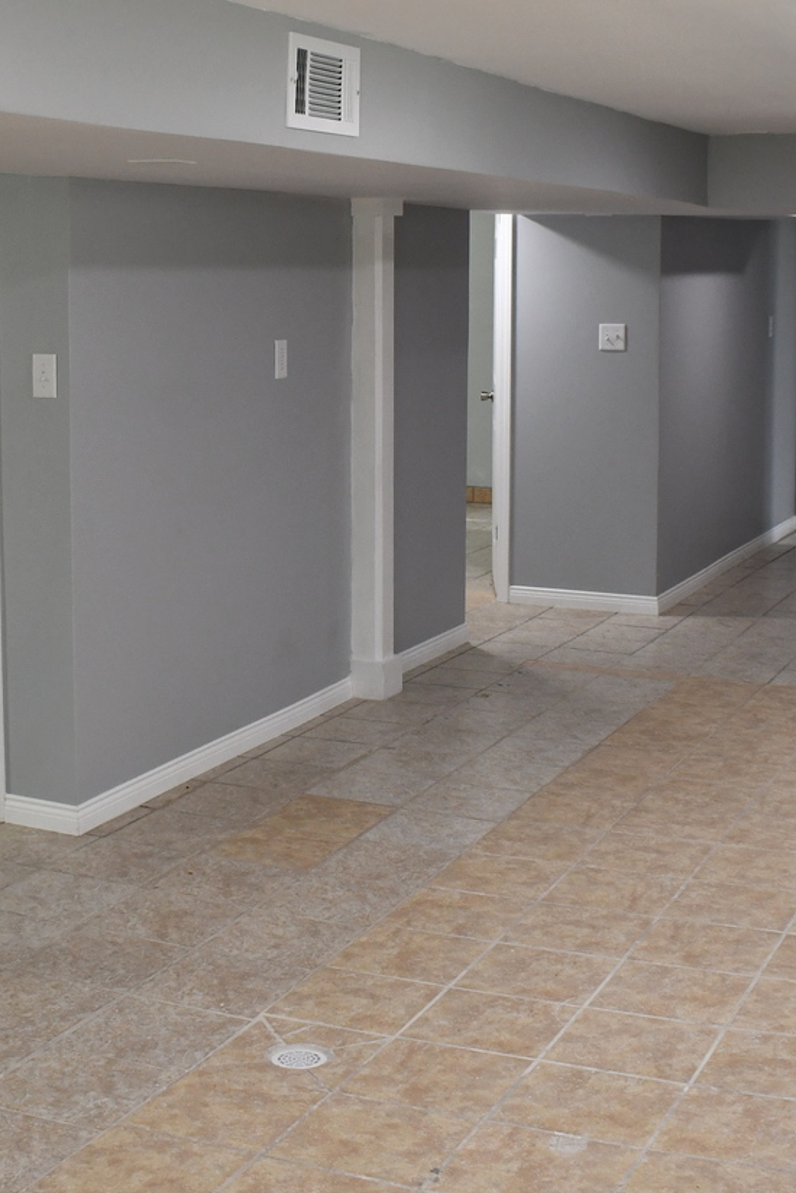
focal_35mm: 53
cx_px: 313
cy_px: 454
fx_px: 1758
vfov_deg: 37.3
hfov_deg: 25.5
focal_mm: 18
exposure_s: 1/100
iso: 800
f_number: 5
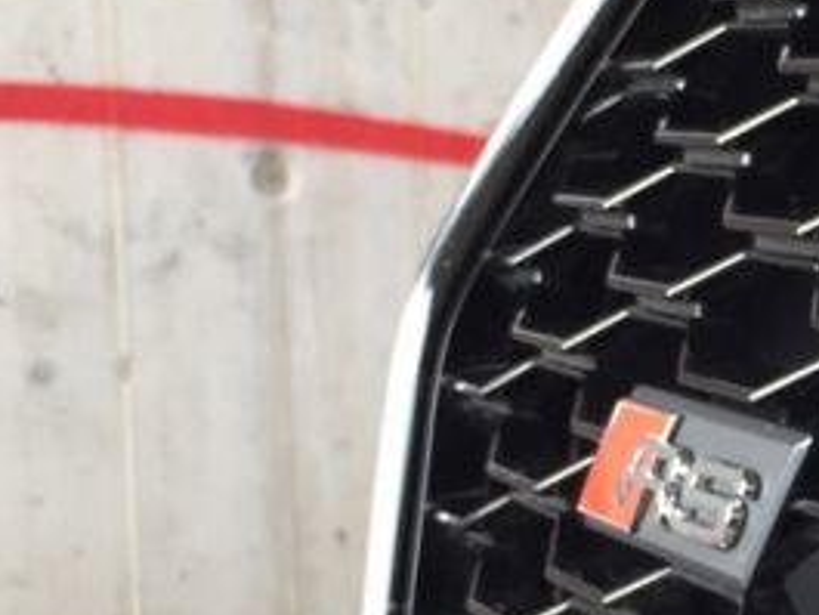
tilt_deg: +0.9
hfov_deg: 16.5
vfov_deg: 13.1
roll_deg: +3.4
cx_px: 1082
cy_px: 550
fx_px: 2651
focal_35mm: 112
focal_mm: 4.15
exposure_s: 1/60
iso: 40
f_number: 2.2
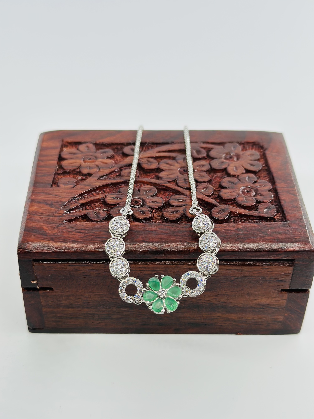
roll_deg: -2.7
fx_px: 581
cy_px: 210
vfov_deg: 39.7
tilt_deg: -39.9
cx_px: 157
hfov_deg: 30.3
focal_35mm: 48
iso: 80
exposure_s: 1/830
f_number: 1.78
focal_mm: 6.86
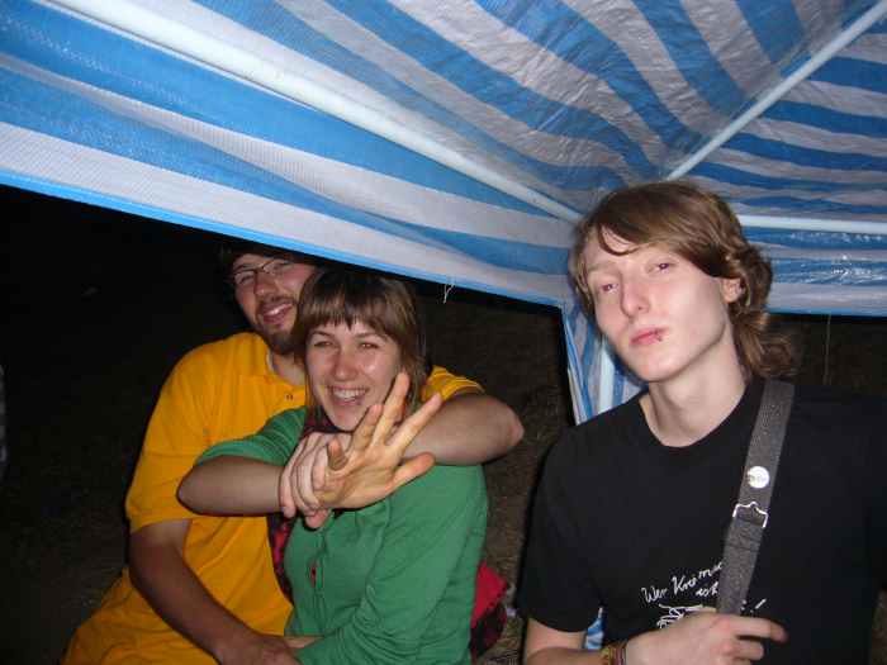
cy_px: 332
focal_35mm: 35
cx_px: 444
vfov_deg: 40.7
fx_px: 897
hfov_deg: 52.6
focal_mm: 5.8
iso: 100
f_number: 2.8
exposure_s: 1/60
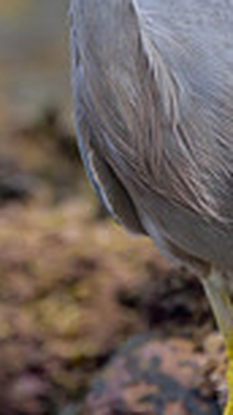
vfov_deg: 0.6
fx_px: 38804
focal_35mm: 3531
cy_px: 3
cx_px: -231
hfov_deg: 0.3
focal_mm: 400
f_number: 2.8
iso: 160
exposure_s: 1/1600
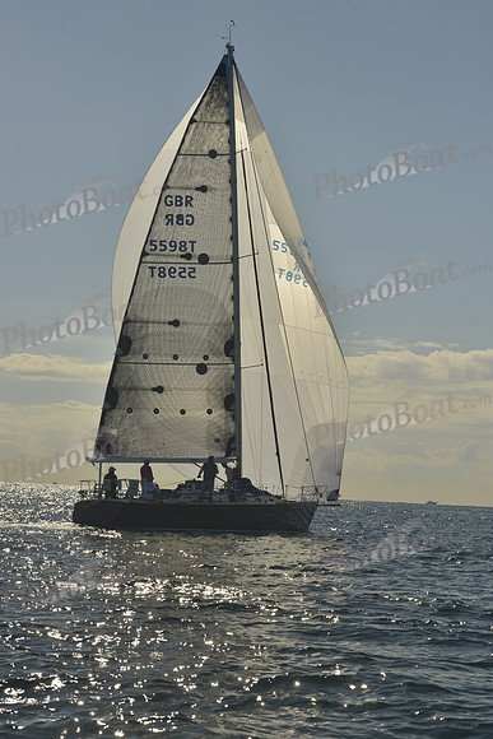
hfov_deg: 19.5
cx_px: 246
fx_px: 1437
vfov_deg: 28.8
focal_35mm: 70
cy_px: 370
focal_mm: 70
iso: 200
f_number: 11
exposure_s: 1/640
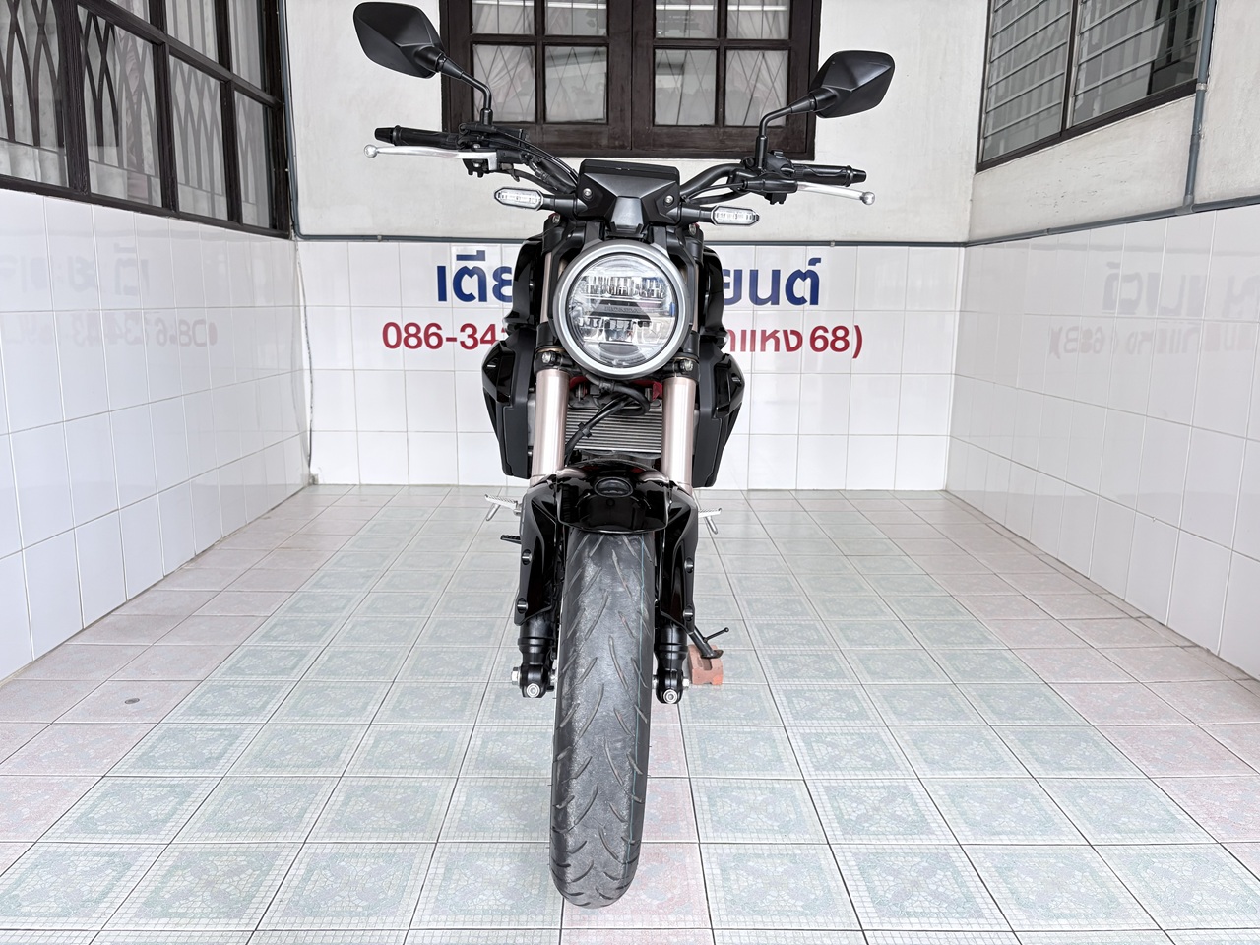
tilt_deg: -10.0
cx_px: 630
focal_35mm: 26
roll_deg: +0.2
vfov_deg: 53.1
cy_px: 472
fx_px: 946
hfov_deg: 67.3
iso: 125
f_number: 1.6
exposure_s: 1/62
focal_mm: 5.96
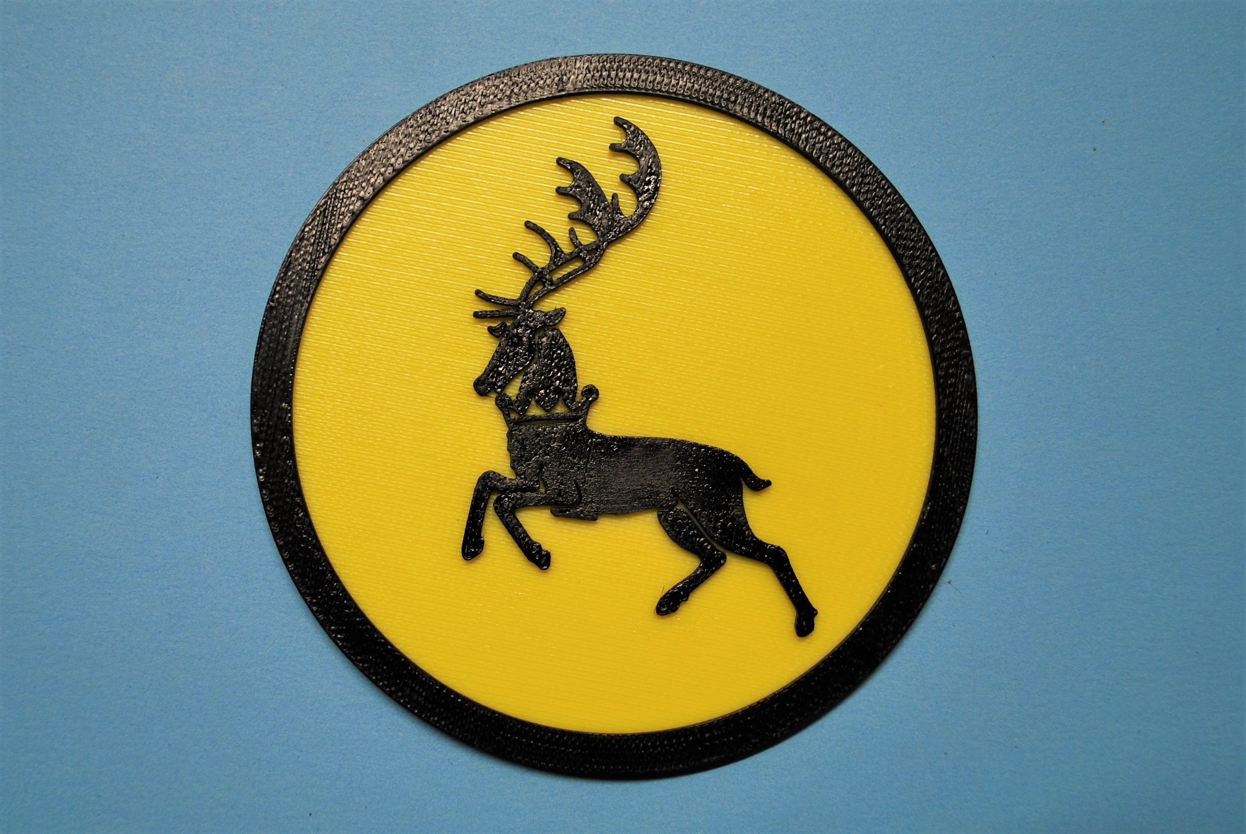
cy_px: 417
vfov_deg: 37.0
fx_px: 1247
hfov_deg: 53.1
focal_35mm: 36
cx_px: 623
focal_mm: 24
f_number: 4.2
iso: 200
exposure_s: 1/60
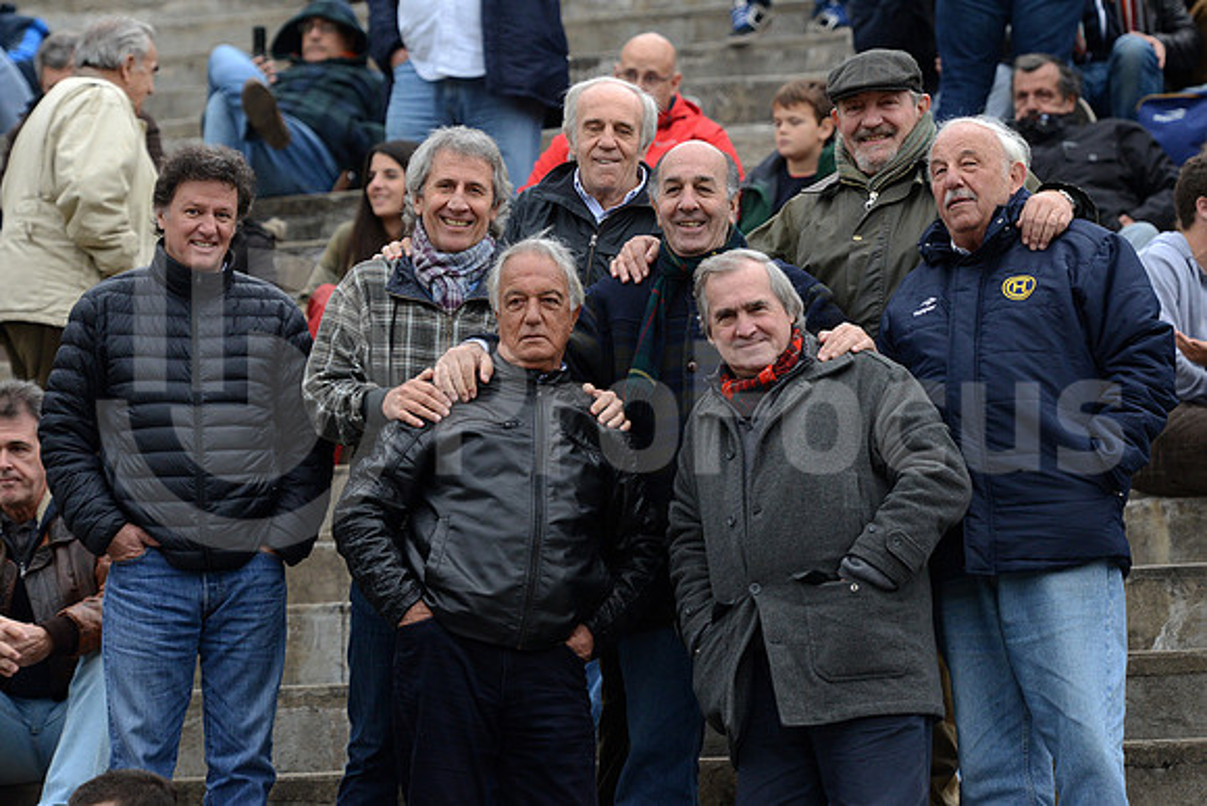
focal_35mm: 165
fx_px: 5533
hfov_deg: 12.4
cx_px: 604
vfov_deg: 8.3
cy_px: 403
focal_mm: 165
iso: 1600
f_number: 4
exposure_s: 1/500
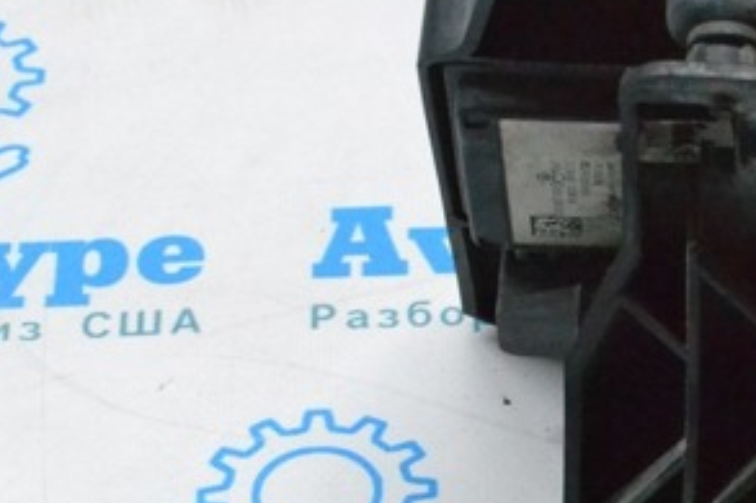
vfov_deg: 7.6
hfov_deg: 11.3
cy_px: 266
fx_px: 3780
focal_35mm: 180
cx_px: 792
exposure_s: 1/160
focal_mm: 55
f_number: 11
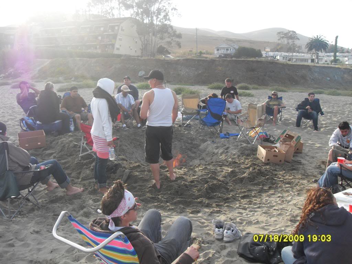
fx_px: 346
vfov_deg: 41.8
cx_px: 176
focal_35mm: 34
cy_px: 132
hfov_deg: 54.0
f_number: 7
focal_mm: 6.3
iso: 80
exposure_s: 1/60
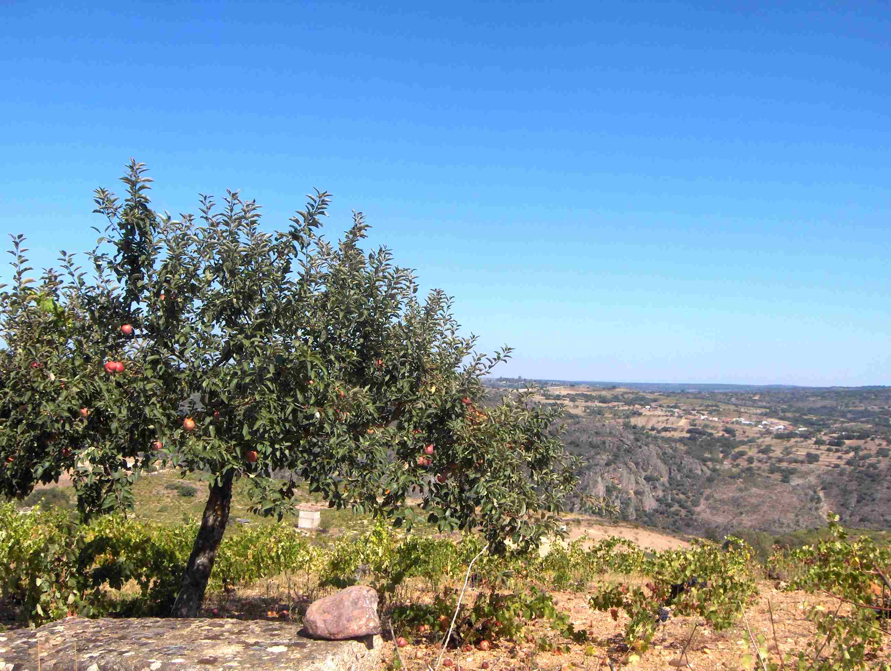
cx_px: 446
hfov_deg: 47.8
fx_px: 1005
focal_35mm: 39
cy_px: 336
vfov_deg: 36.9
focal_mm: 8
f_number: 4.8
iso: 100
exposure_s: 1/699
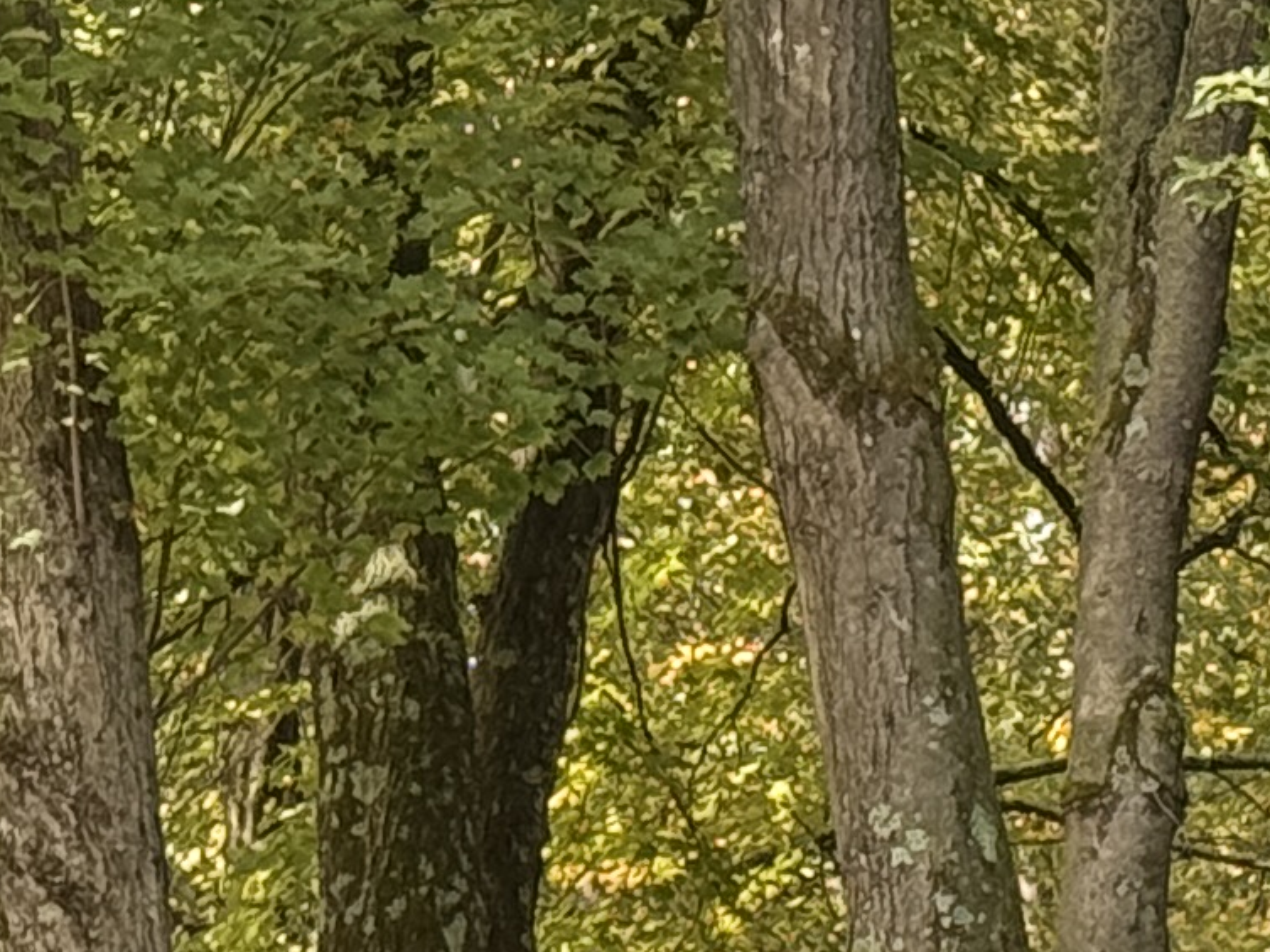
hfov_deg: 7.2
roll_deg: -0.6
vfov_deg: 5.6
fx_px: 9430
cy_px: 2131
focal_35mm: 257
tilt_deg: -4.5
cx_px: 3061
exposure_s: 1/358
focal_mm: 6.76
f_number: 1.78
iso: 64
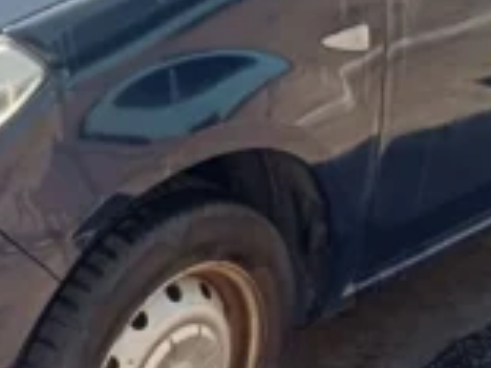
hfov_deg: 18.1
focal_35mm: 108
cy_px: 31
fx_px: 1532
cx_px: 104
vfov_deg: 13.6
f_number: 2.2
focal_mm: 3.46
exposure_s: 1/355
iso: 100
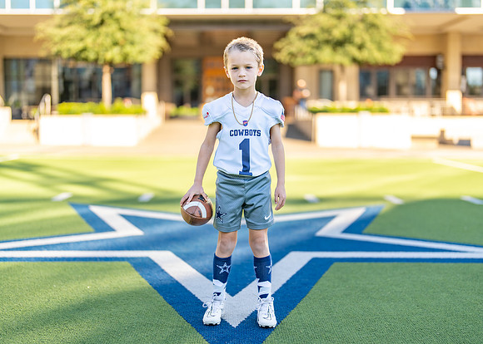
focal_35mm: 55
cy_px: 172
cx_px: 253
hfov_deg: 35.8
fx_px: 748
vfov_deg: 26.0
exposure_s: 1/2000
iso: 100
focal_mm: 50
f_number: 1.2
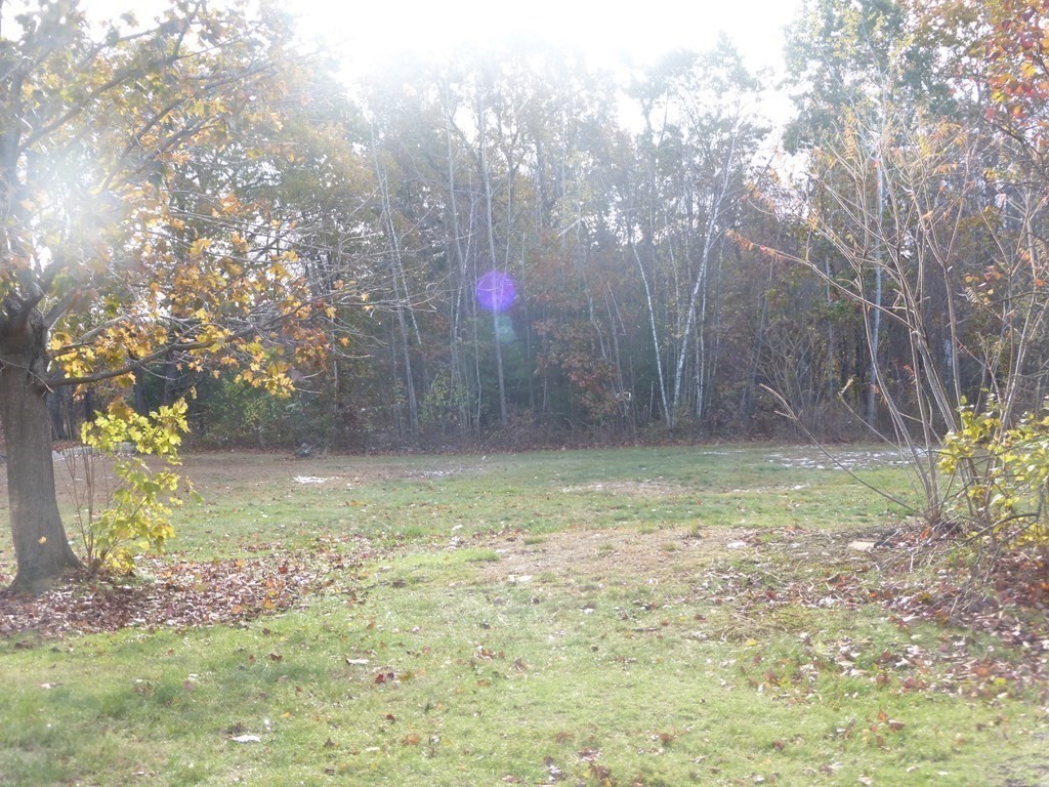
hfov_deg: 47.9
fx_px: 1182
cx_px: 524
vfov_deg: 36.8
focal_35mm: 39
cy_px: 394
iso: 100
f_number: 3.9
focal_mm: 6.9
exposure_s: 1/80
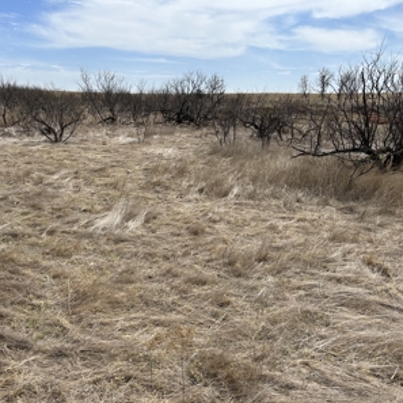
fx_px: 408
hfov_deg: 52.1
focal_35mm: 31
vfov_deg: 52.5
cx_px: 155
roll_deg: -1.6
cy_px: 201
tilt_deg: -12.5
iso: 50
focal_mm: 5.7
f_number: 1.5
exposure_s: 1/5882
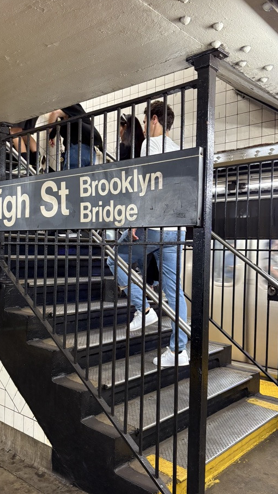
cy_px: 254
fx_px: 419
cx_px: 142
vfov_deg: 61.0
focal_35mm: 32
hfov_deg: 36.7
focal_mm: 5.96
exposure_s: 1/60
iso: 320
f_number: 1.6
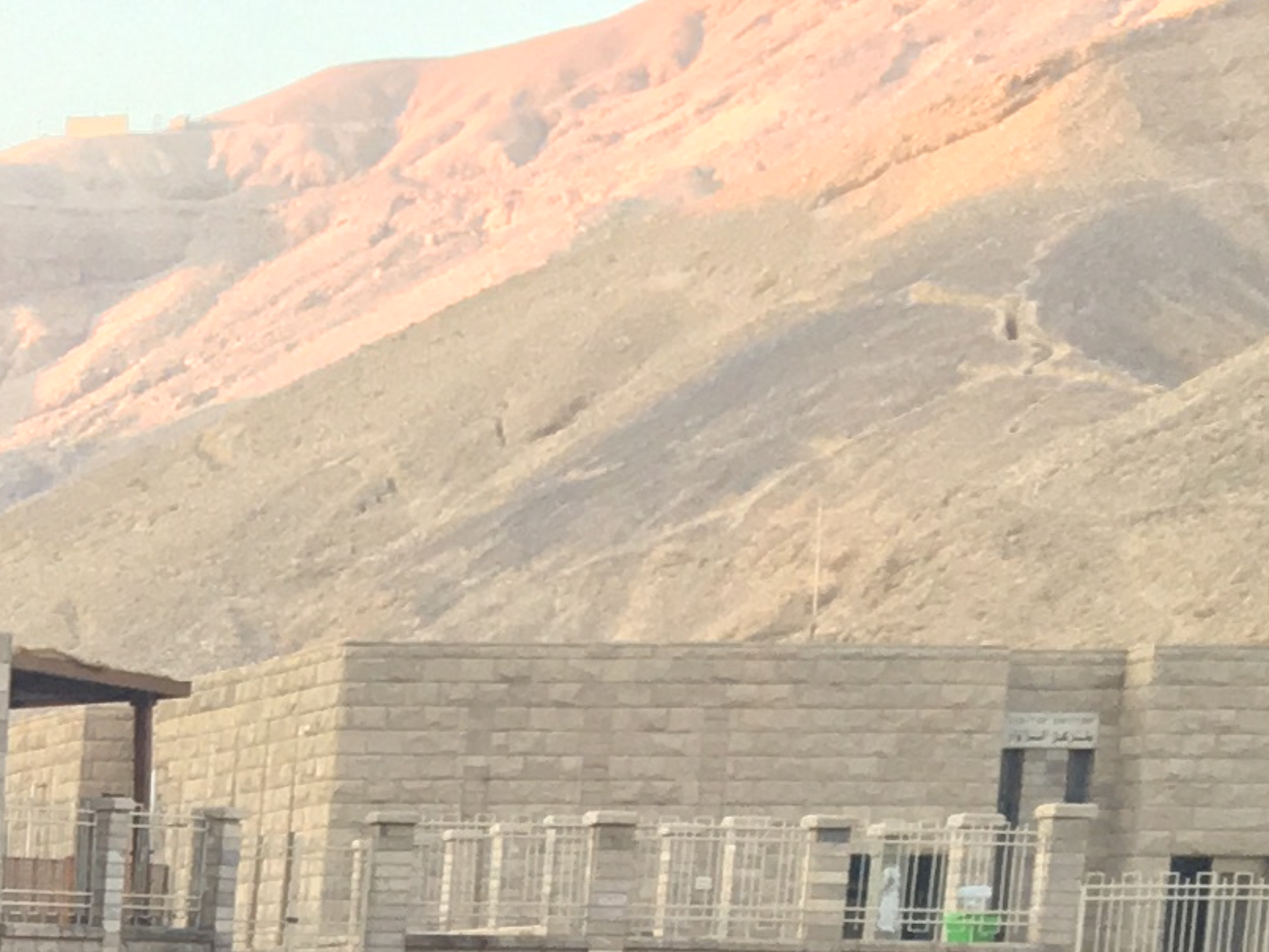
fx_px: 5317
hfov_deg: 11.9
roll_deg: -0.3
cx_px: -1381
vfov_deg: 9.5
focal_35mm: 145
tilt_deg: -9.9
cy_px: 1986
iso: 40
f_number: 2.2
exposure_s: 1/100
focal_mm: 4.15
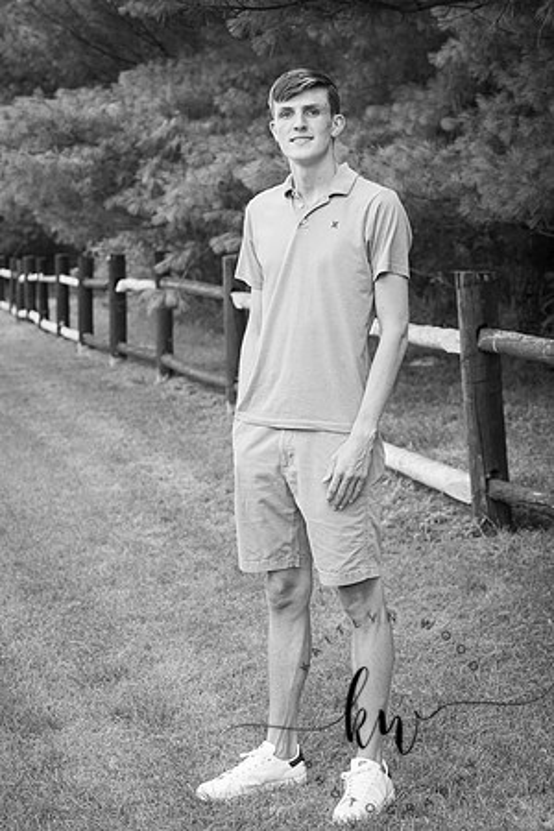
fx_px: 1962
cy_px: 416
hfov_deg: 16.1
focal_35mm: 85
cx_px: 277
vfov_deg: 23.9
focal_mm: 85
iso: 500
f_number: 6.3
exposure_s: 1/200
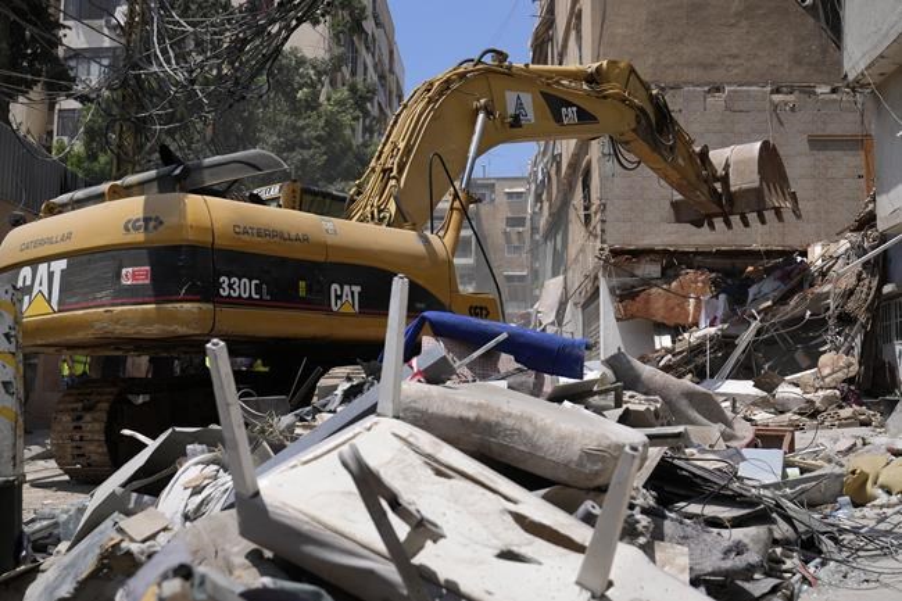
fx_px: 1027
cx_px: 451
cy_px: 300
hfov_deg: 47.4
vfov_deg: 32.6
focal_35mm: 41
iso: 250
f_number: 5.6
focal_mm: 41
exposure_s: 1/1600
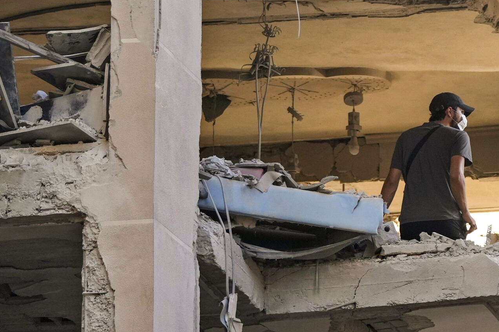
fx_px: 3493
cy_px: 123
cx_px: 257
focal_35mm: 252
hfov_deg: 8.2
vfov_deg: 5.5
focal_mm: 200
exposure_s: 1/800
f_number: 3.5
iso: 500
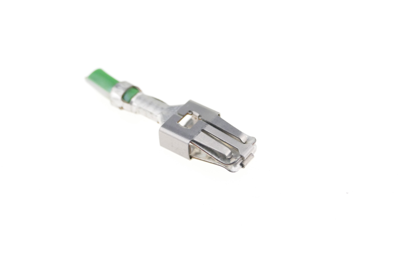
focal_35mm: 69
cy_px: 138
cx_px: 208
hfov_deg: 29.2
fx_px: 795
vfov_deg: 19.7
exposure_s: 1/320
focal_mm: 24.99
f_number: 3.6
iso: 1600
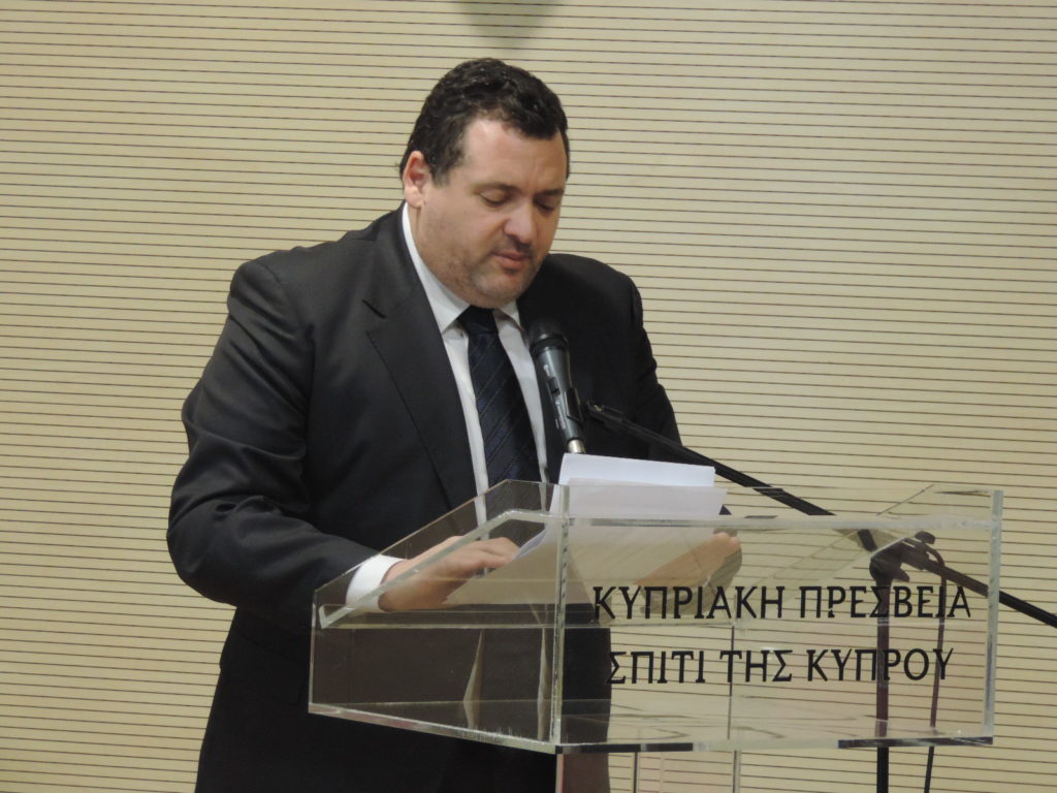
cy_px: 396
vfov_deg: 8.0
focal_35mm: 185
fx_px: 5649
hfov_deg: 10.7
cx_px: 528
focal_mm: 33
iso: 800
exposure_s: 1/15
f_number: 4.6
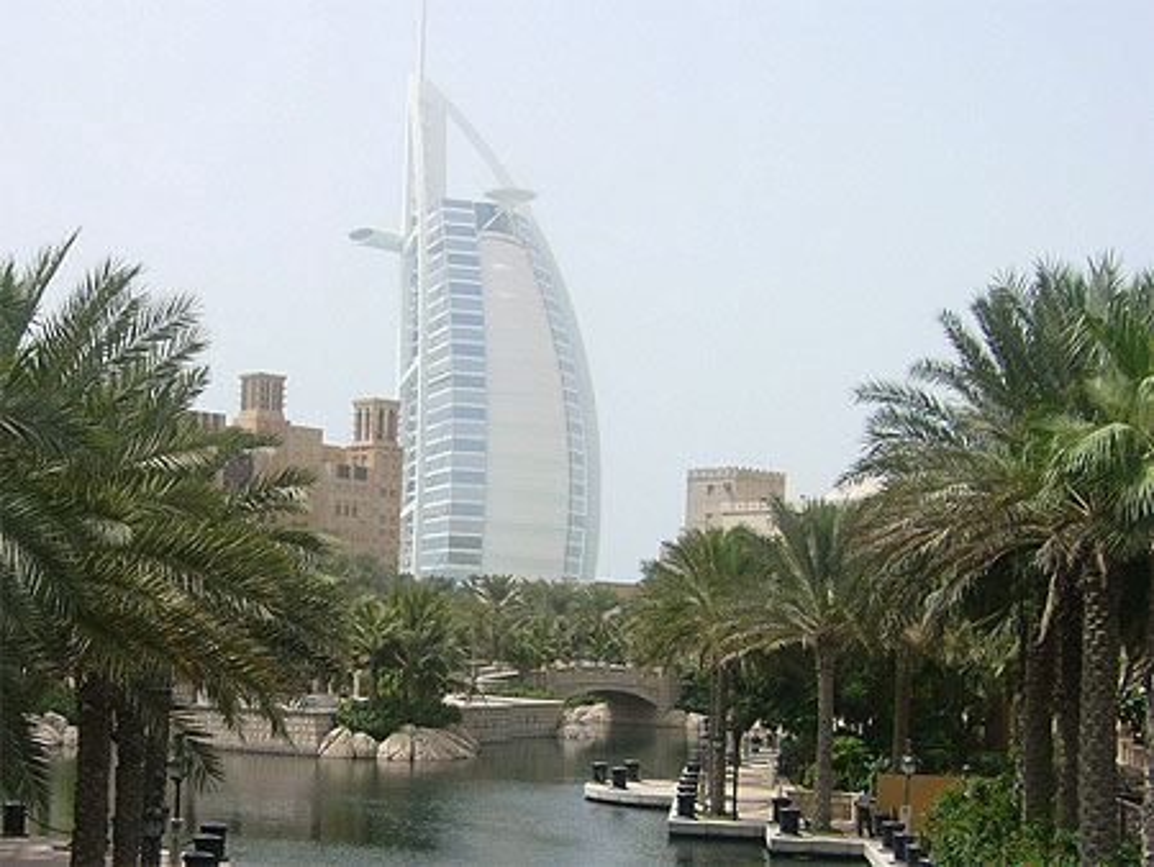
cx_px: 577
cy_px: 434
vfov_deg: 40.7
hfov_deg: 52.6
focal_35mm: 35
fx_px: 1167
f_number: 5.6
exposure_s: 1/320
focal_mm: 5.8
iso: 64
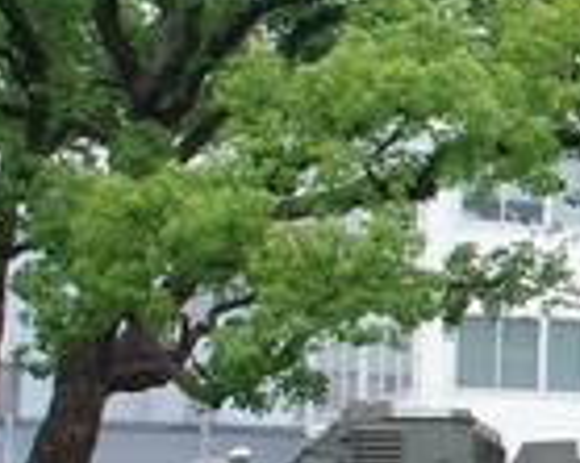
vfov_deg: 6.1
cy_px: 302
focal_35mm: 255
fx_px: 4374
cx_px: 1410
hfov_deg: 7.1
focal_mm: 33
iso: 640
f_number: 8
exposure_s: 1/250
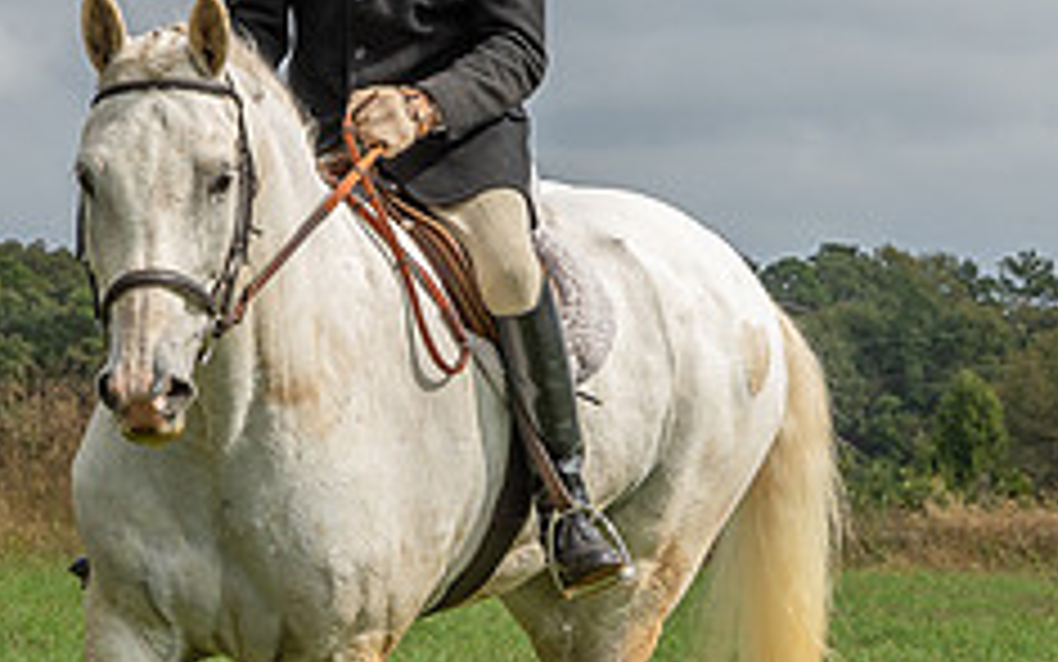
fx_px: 6778
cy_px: 364
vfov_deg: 5.6
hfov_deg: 8.9
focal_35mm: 235
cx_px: 553
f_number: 5.6
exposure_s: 1/1000
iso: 200
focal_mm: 45
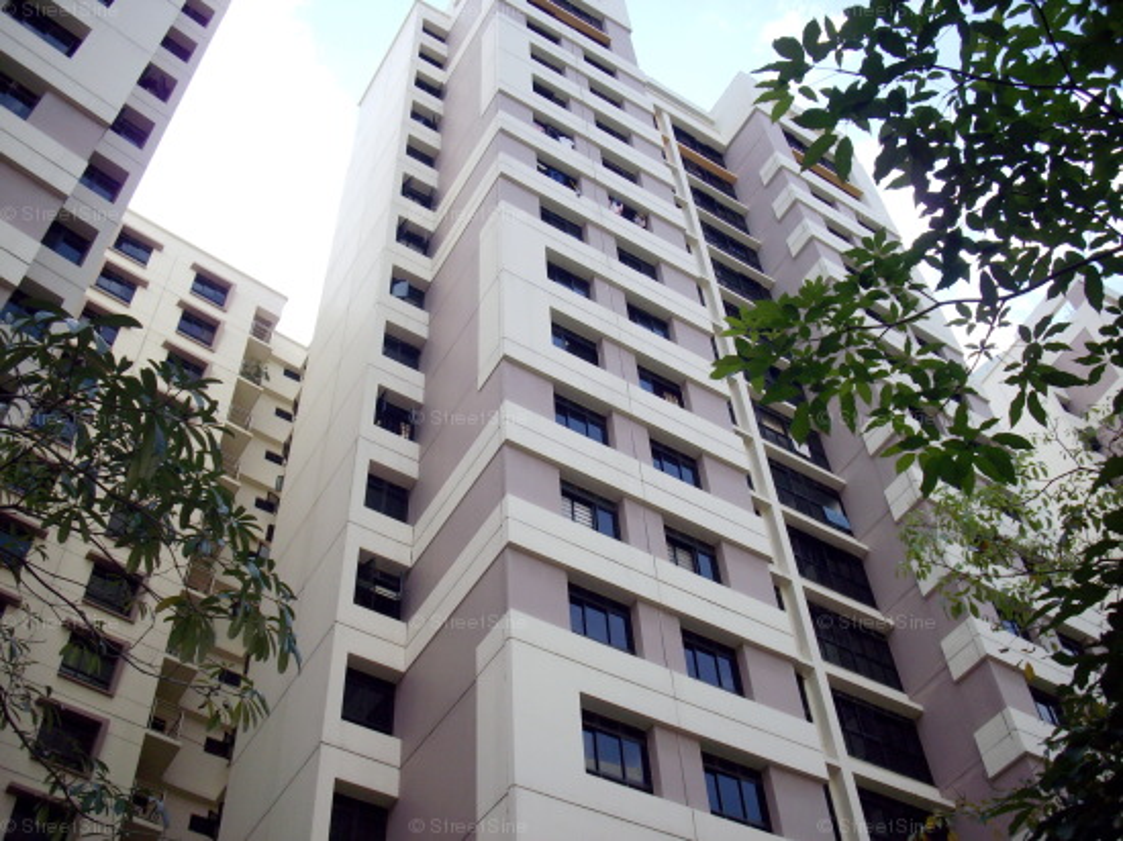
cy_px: 420
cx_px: 562
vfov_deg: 38.6
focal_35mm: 37
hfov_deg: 50.2
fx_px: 1200
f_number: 5.6
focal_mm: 6.2
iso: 80
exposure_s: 1/400
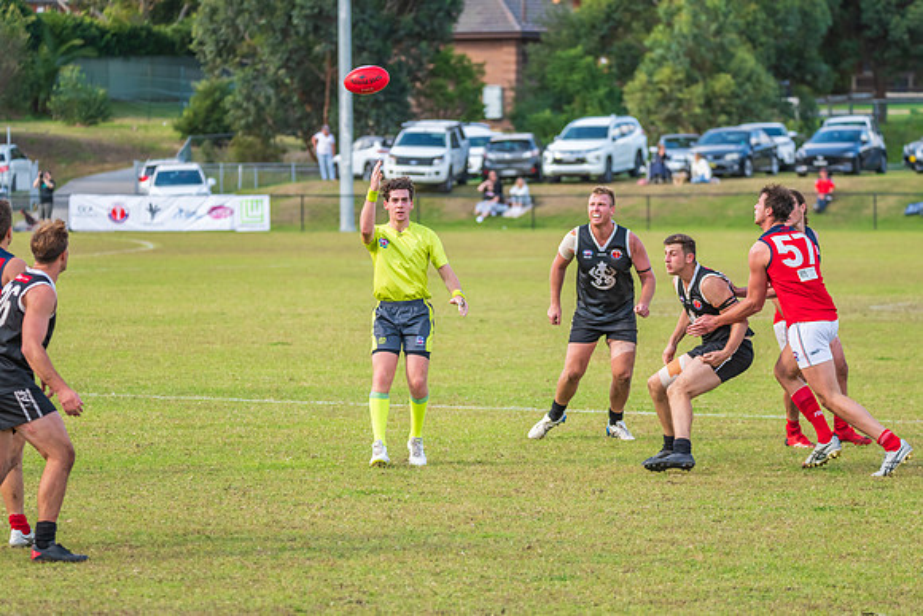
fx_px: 5386
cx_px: 462
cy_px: 308
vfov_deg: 6.5
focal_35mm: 210
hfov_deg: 9.8
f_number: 6.3
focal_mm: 210
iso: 1000
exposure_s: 1/1250
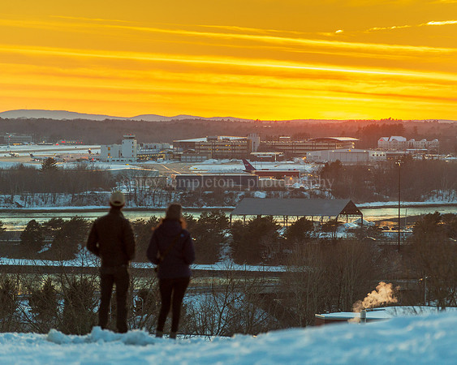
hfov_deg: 8.9
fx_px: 2926
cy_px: 186
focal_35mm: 216
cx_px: 273
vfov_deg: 7.1
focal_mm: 170
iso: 500
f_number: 5
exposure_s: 1/250
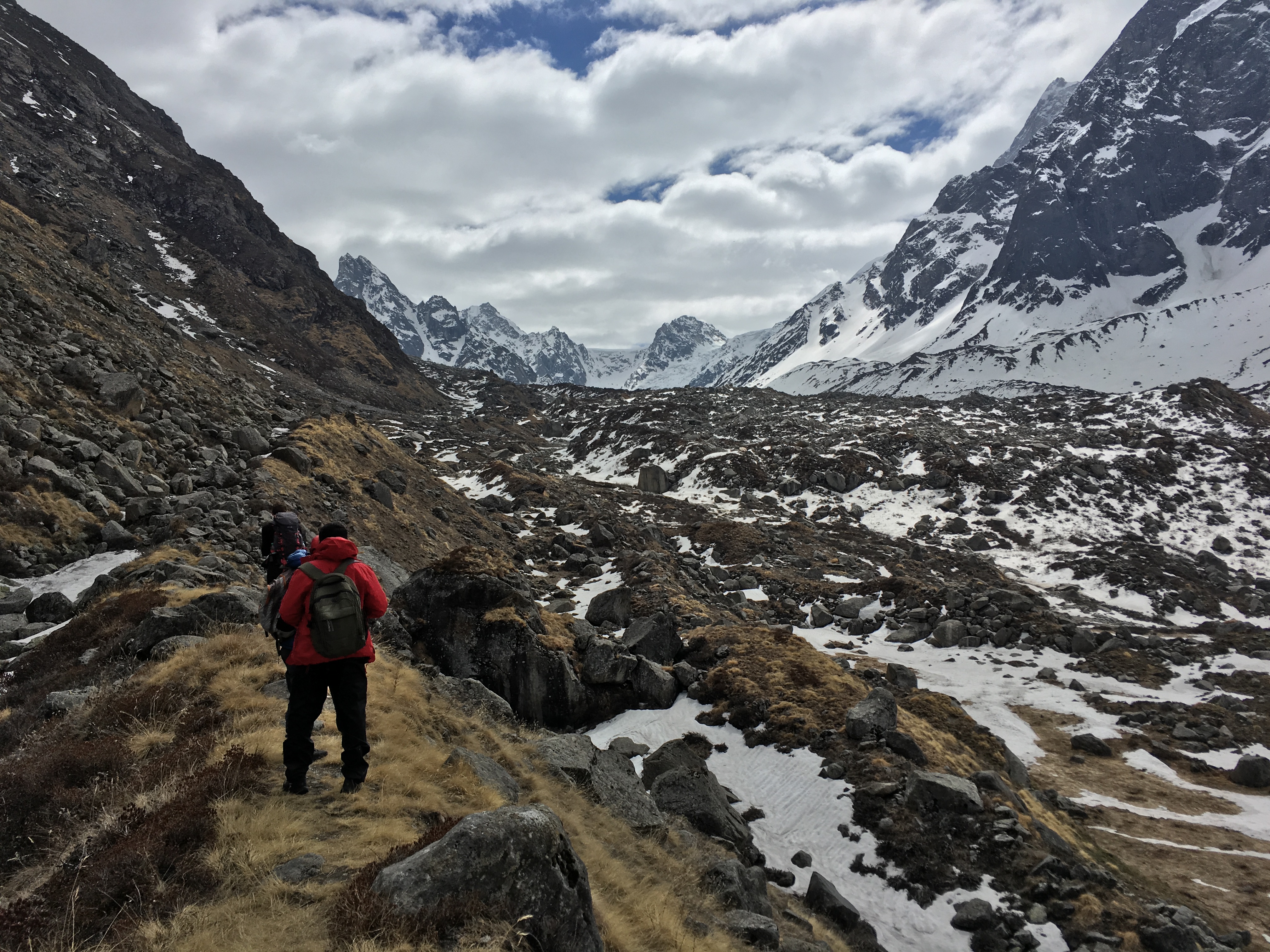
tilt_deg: +3.9
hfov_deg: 61.7
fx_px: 1064
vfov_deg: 48.2
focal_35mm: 29
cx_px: 635
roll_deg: -0.3
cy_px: 476
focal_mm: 4.15
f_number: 2.2
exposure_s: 1/5495
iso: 25
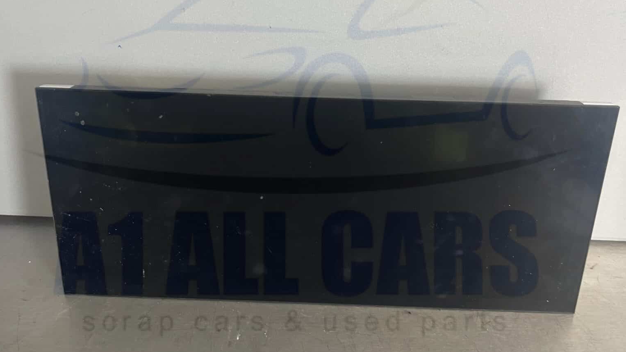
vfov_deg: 31.2
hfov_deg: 52.8
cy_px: 161
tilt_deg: -36.0
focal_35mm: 38
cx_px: 312
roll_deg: -2.7
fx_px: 631
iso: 125
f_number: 1.6
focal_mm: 5.1
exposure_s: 1/70
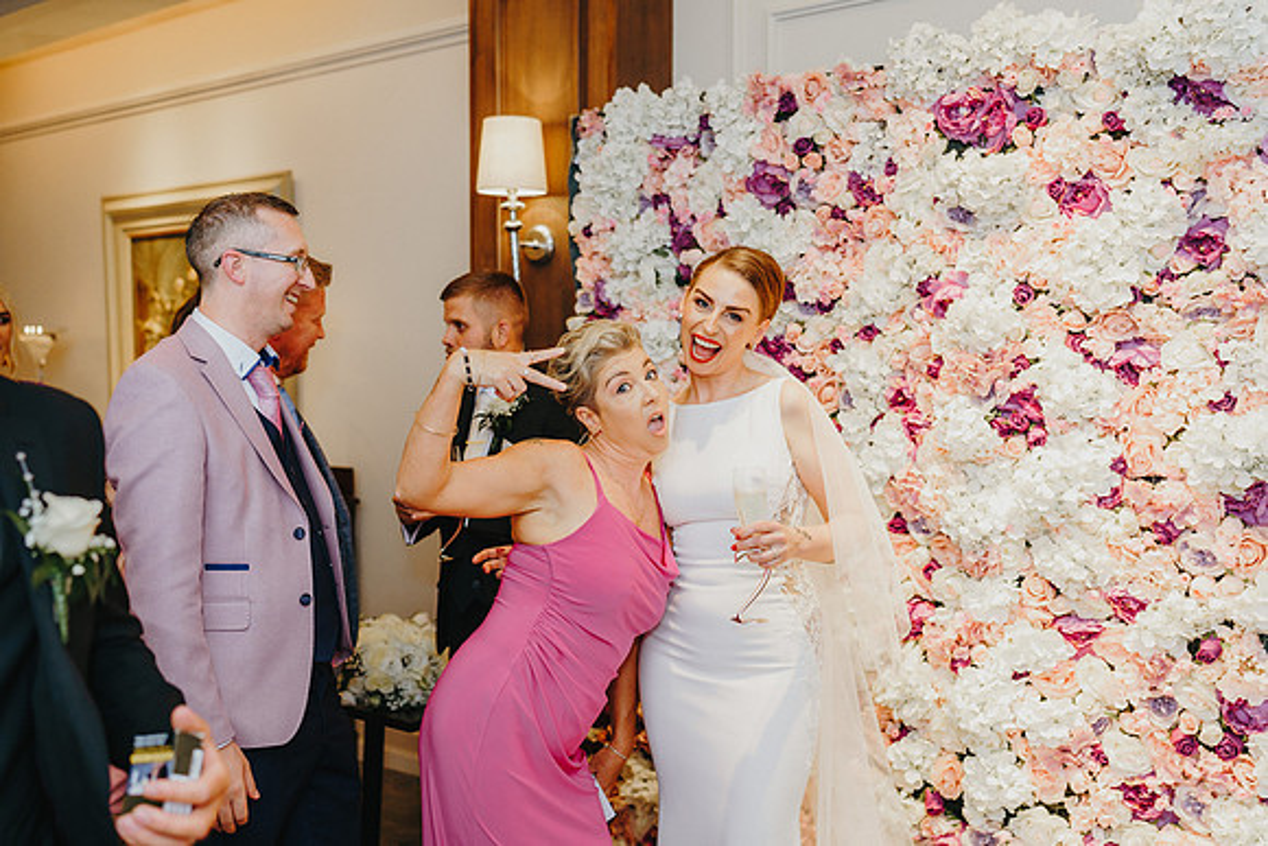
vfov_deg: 37.9
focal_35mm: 35
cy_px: 423
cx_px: 634
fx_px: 1233
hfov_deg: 54.4
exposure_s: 1/200
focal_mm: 35
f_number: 2.2
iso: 640
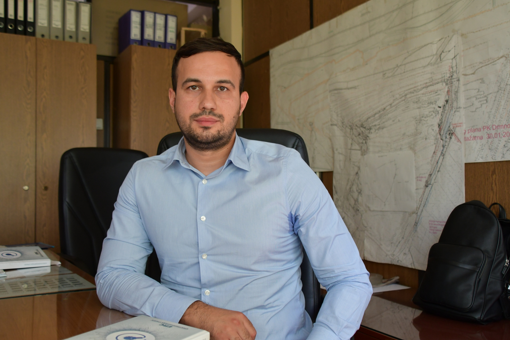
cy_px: 166
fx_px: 524
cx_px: 261
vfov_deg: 35.9
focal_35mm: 37
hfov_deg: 51.9
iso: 800
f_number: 3.8
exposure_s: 1/160
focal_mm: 24
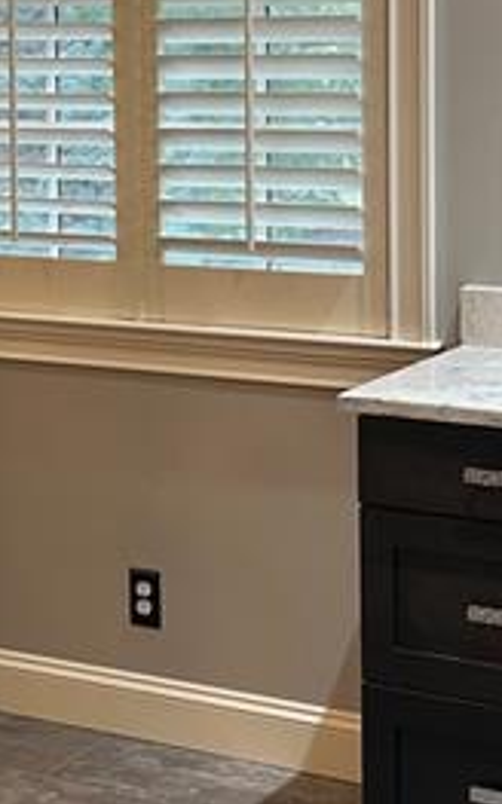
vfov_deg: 20.8
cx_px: -80
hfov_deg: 12.9
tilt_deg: -4.4
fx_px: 2171
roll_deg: +1.3
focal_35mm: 99
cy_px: 177
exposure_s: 1/60
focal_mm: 6.86
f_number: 1.78
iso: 125
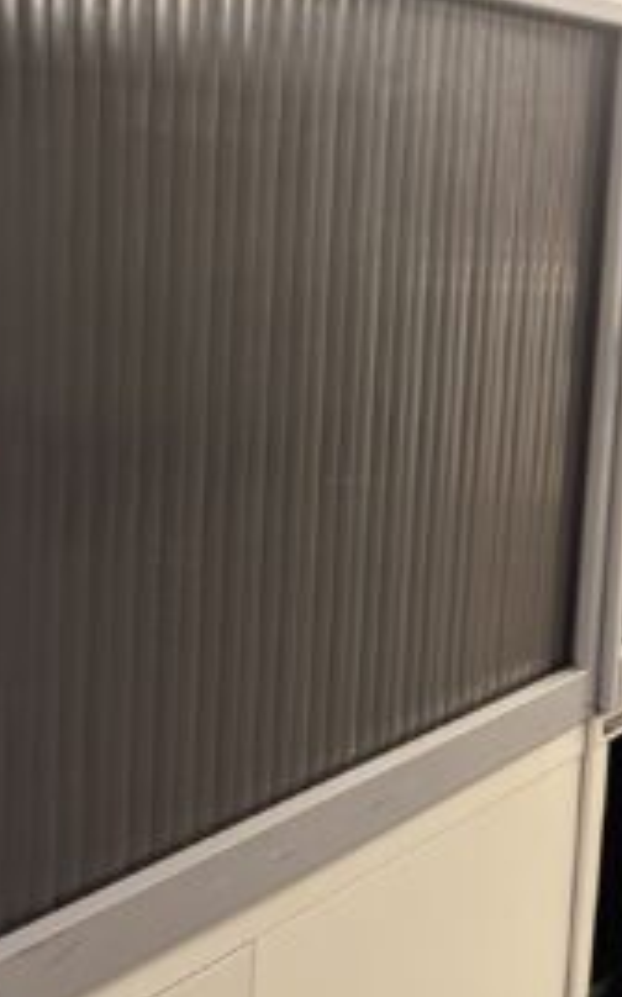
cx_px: 141
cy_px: 297
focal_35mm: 41
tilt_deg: -4.7
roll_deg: -1.2
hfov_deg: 30.6
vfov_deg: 47.1
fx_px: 1113
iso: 250
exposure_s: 1/50
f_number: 1.6
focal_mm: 5.96
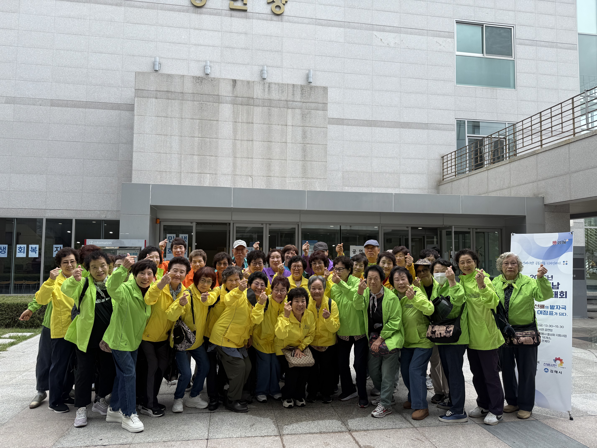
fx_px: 414
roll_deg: -0.9
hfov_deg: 71.6
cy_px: 224
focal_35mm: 24
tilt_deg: +4.1
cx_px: 298
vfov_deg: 56.8
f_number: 1.78
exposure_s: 1/1230
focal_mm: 6.76
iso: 80
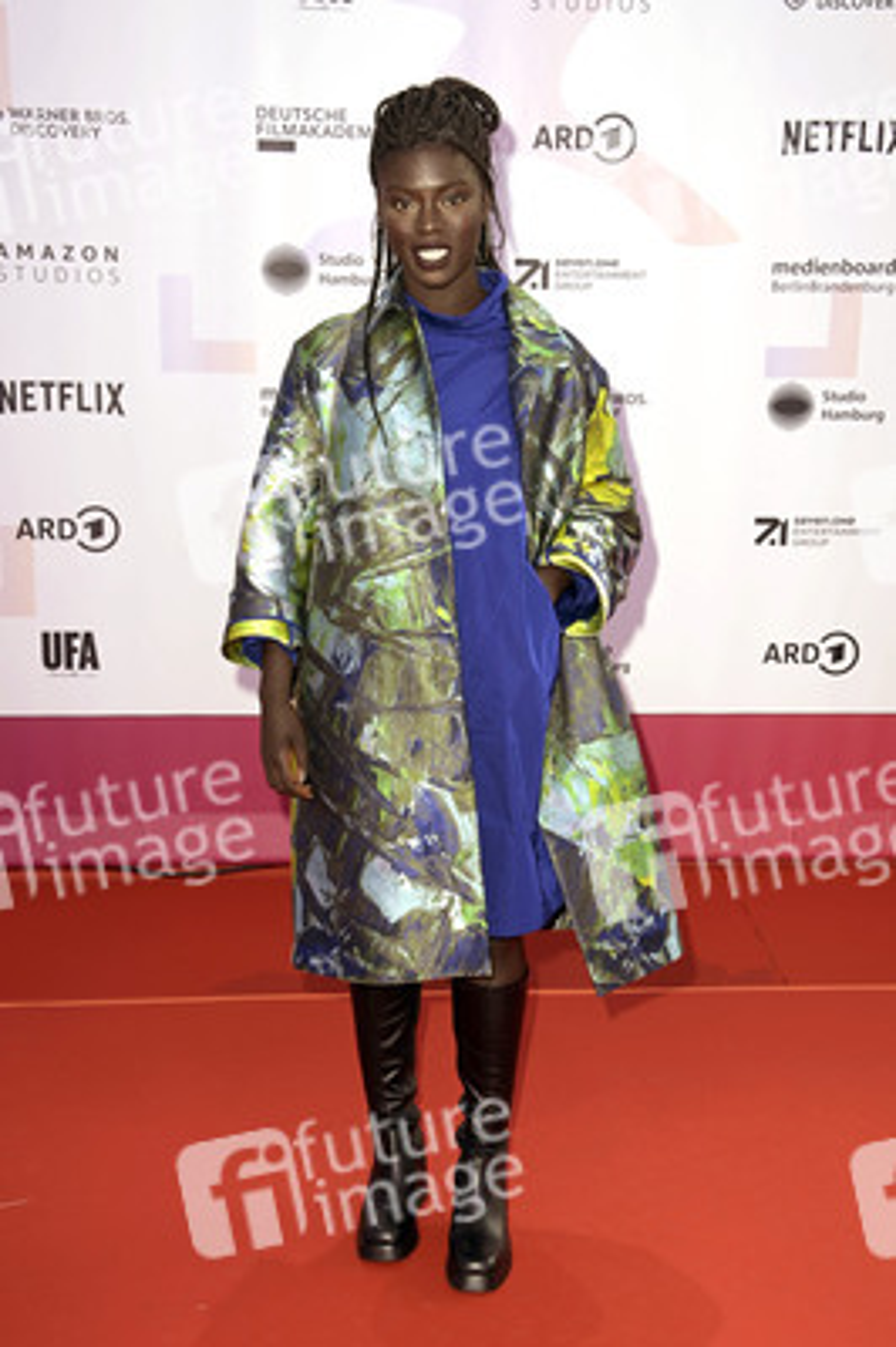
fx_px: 1795
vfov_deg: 41.1
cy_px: 674
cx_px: 448
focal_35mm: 48
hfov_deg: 28.0
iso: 250
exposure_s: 1/200
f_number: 5.6
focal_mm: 48
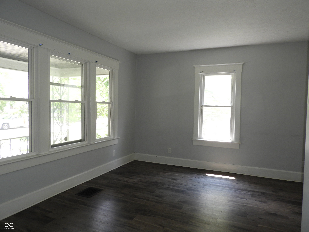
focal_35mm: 24
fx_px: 214
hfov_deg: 71.6
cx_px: 154
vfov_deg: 56.8
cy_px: 116
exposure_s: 1/30
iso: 125
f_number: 3.3
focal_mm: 4.3
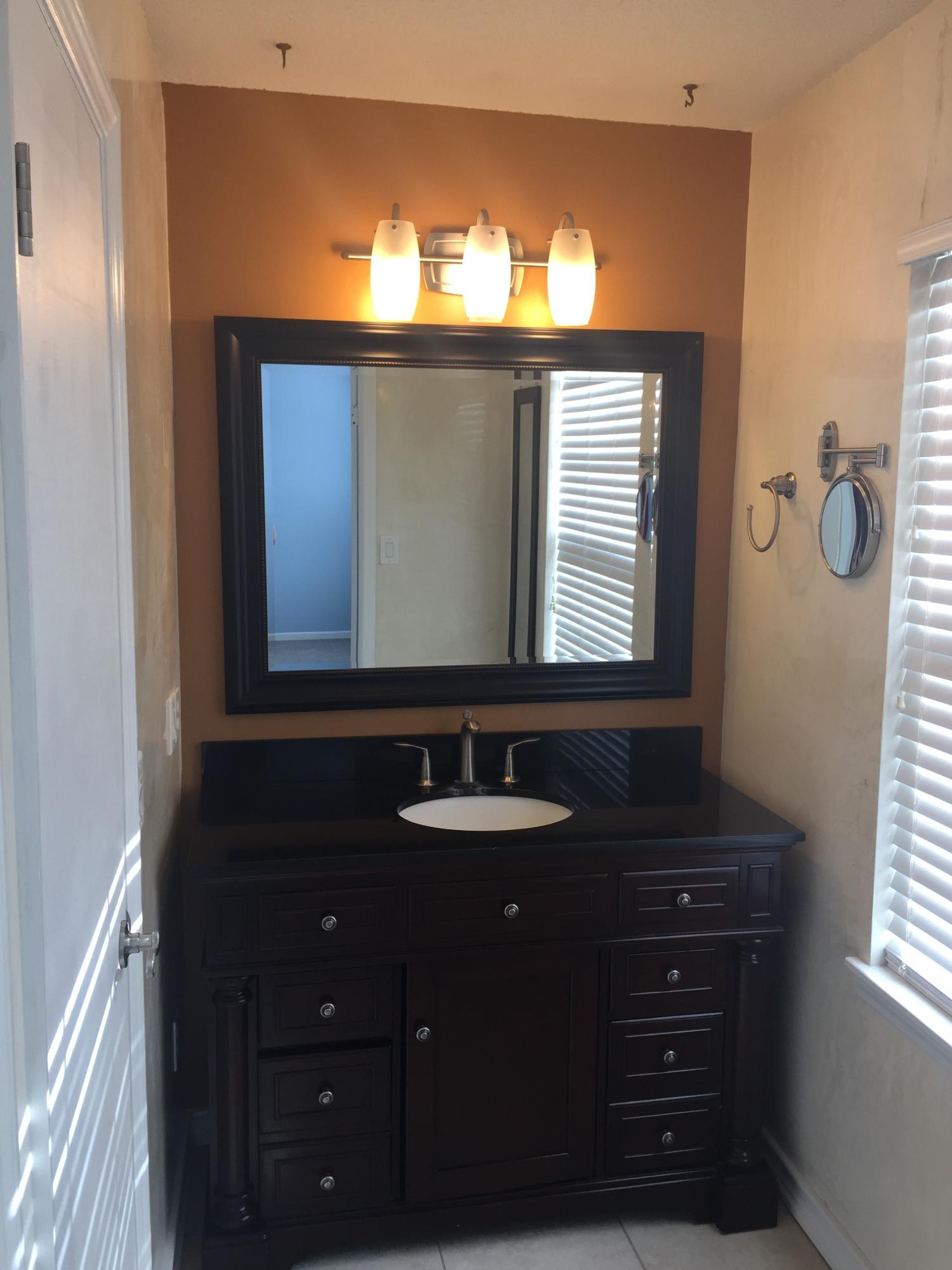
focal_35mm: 29
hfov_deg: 48.2
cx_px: 476
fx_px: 1063
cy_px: 635
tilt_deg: -6.0
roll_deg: -0.5
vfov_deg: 61.7
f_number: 2.2
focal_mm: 4.15
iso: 50
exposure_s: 1/120
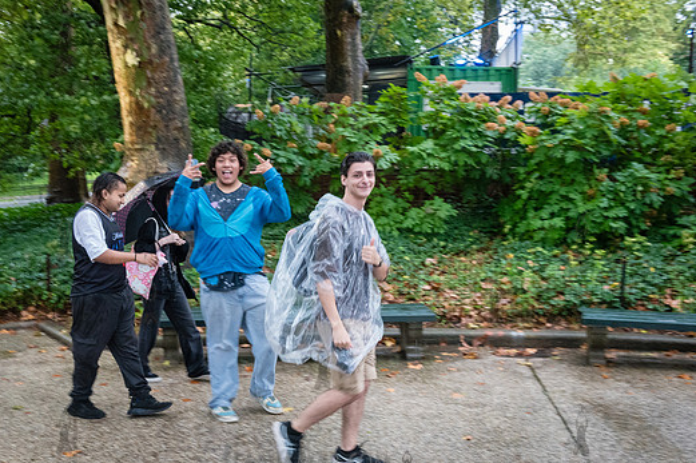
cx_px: 322
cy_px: 237
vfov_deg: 34.2
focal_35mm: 39
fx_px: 754
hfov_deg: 49.5
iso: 4000
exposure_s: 1/50
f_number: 5
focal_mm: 35
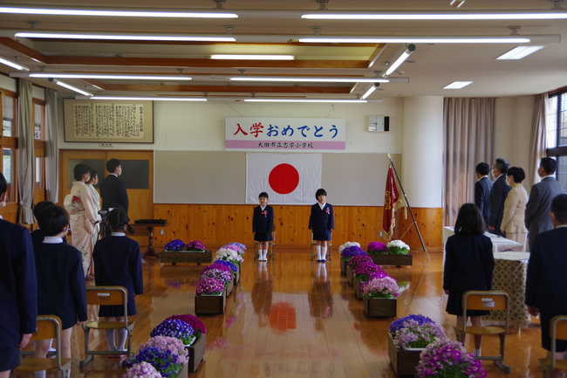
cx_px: 284
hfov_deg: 33.4
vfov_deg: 22.6
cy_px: 189
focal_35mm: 60
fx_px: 945
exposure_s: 1/100
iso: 400
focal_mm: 40
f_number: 4.5
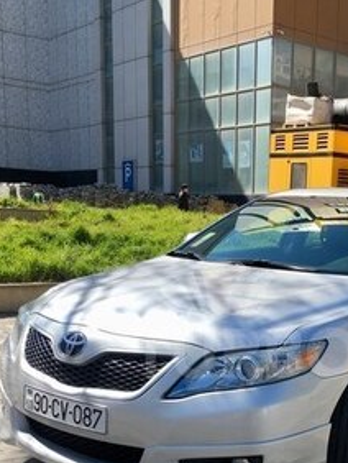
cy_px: 353
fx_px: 683
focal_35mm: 51
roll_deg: -2.3
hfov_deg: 27.7
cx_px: 300
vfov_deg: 36.5
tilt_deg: -11.1
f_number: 2.2
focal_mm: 4.15
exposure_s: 1/1115
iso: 25
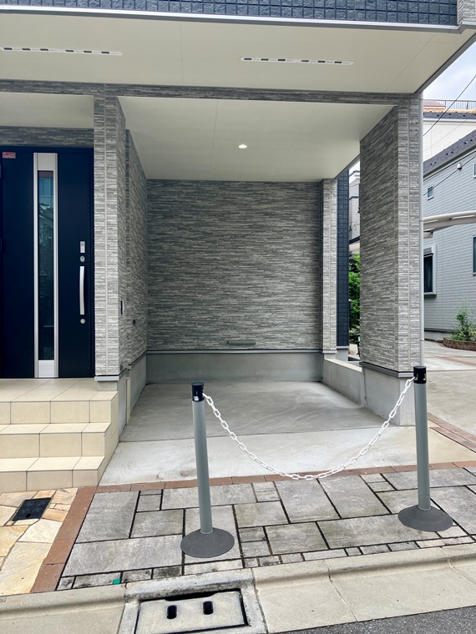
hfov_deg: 49.7
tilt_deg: +1.6
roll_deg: +1.6
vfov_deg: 63.4
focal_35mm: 28
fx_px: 513
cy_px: 317
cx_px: 238
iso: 32
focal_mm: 3.99
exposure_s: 1/486
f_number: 1.8
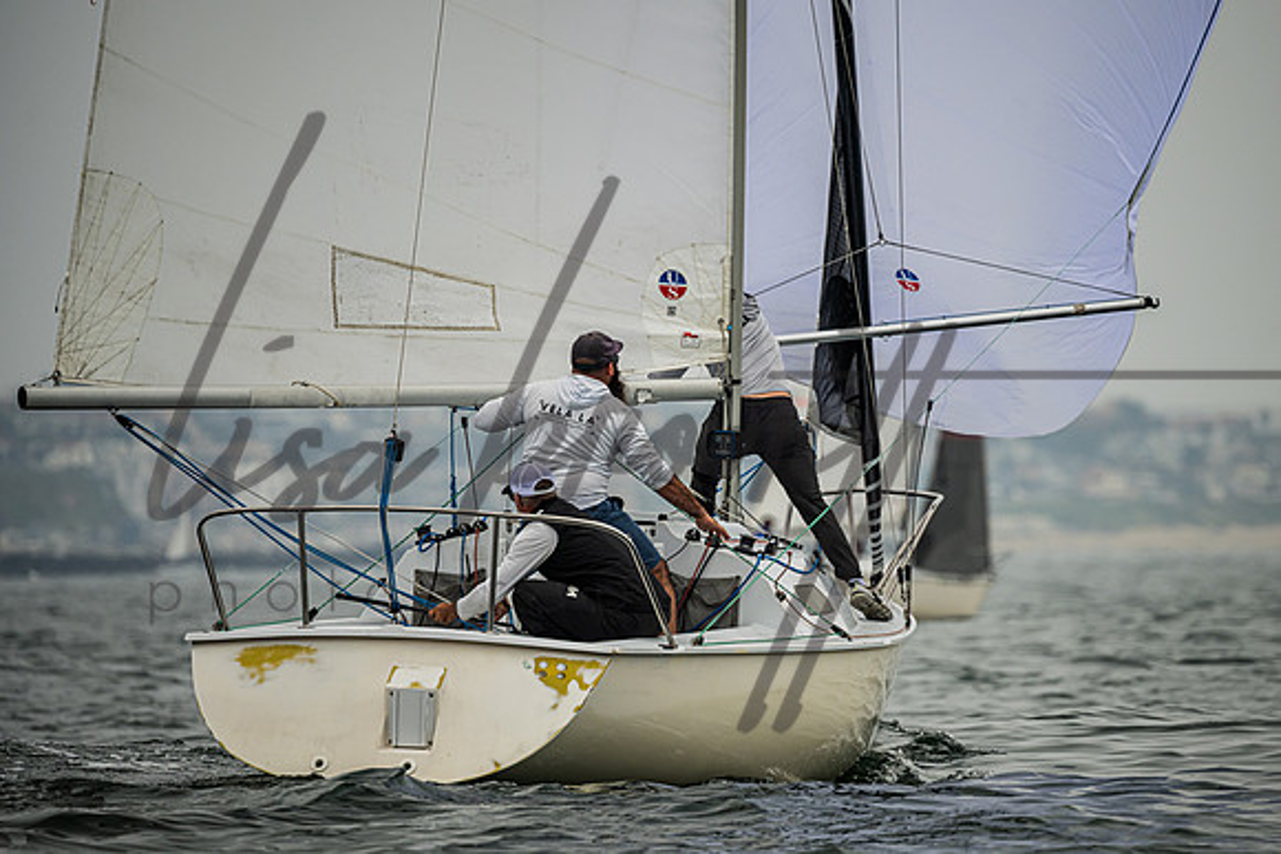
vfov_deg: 3.1
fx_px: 15709
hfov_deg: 4.7
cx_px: 687
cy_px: 412
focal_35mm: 441
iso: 280
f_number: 5.6
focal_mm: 400
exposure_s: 1/4000
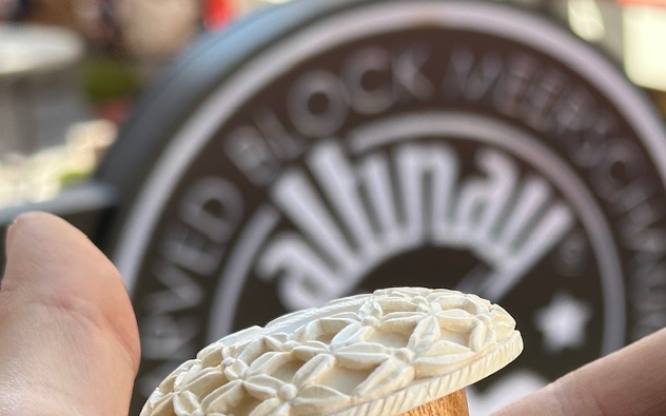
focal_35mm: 103
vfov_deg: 12.5
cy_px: 448
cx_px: 598
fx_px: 1870
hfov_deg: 19.8
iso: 64
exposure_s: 1/467
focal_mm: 6.86
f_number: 1.78
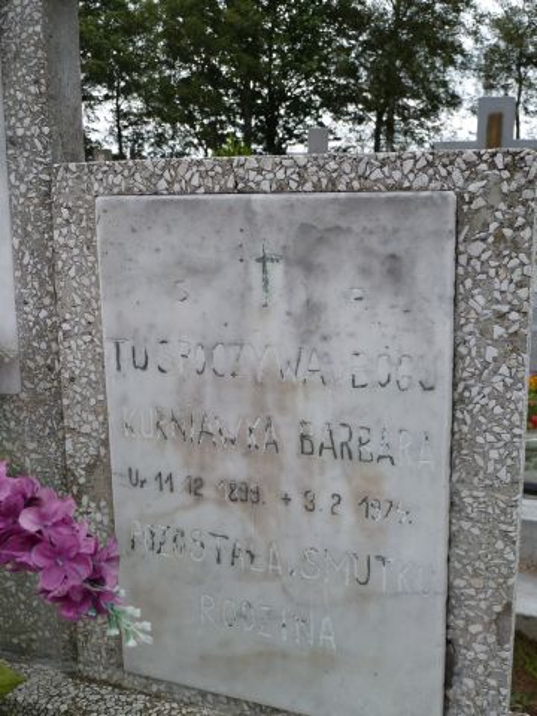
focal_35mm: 40
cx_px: 268
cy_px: 358
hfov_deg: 36.0
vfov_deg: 46.8
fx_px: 827
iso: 80
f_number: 4
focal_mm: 6.5
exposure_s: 1/200
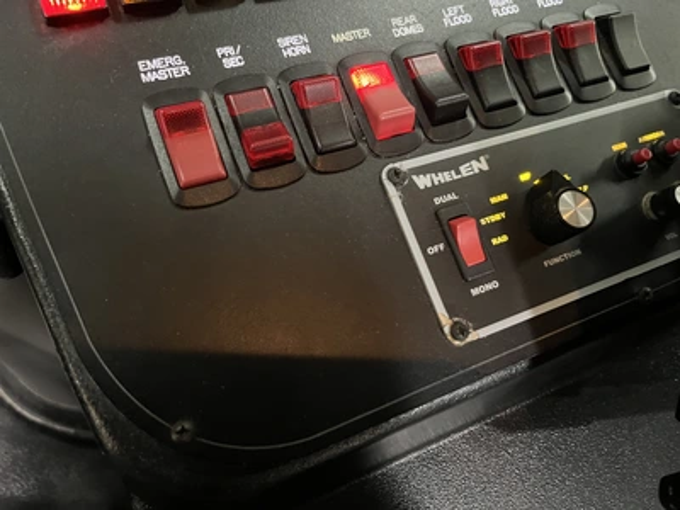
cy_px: 255
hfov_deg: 67.3
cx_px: 340
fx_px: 511
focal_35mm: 26
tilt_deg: -56.6
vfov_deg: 53.1
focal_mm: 5.1
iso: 1000
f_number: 1.6
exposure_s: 1/30
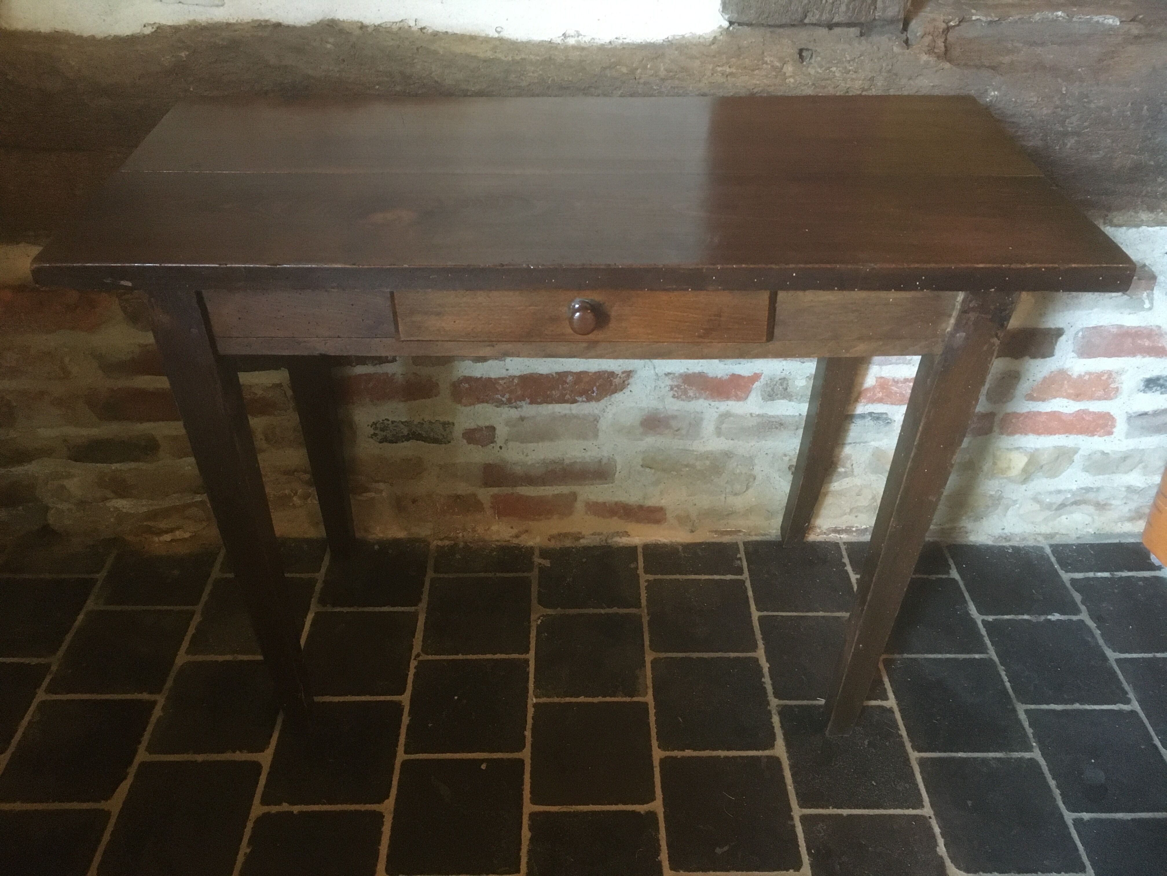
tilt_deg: -34.5
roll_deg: -1.0
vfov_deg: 48.2
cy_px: 438
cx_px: 584
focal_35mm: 29
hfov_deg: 61.7
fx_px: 978
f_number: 2.2
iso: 320
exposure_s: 1/17
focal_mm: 4.15
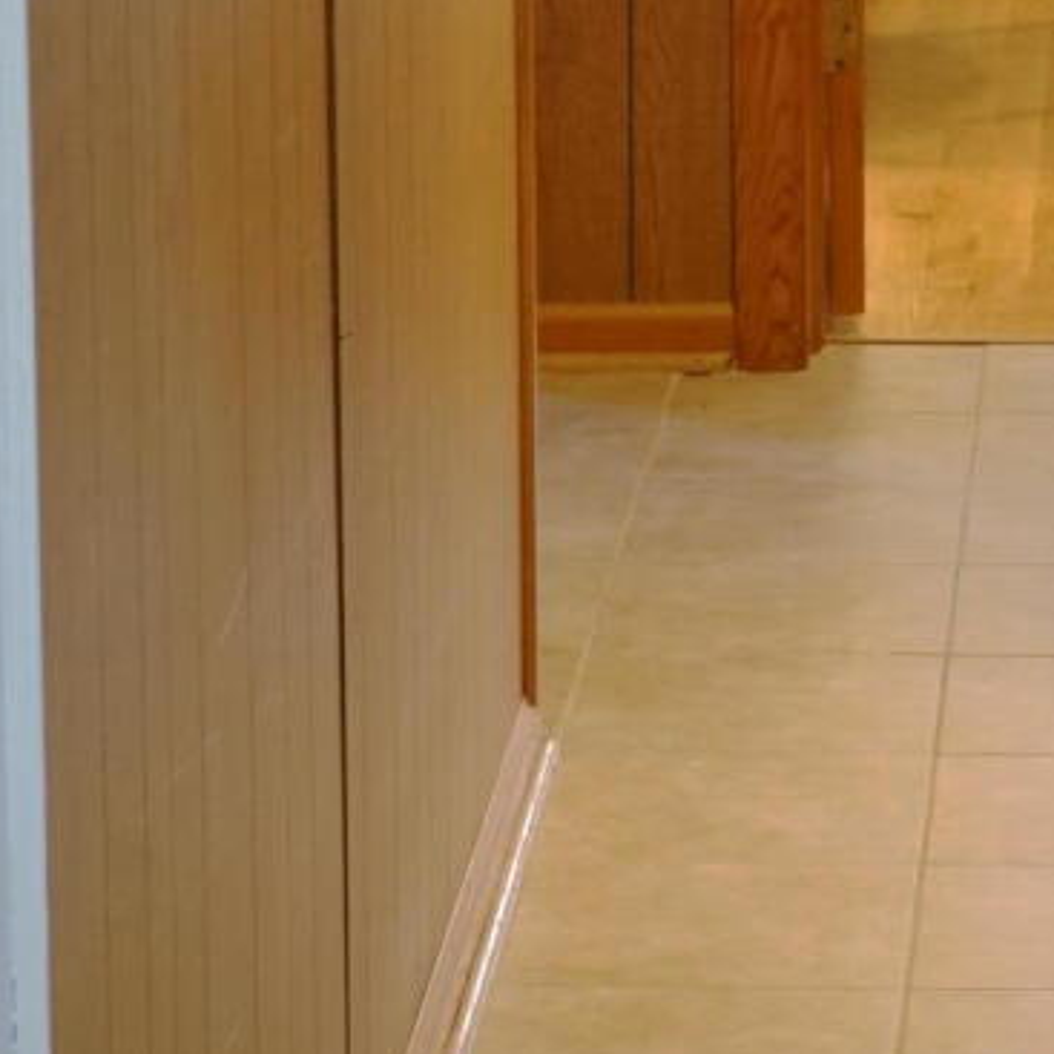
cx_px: 1426
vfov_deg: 9.0
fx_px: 6545
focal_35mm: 190
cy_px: -445
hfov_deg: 9.0
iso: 1000
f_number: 9
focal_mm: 41
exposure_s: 1/6
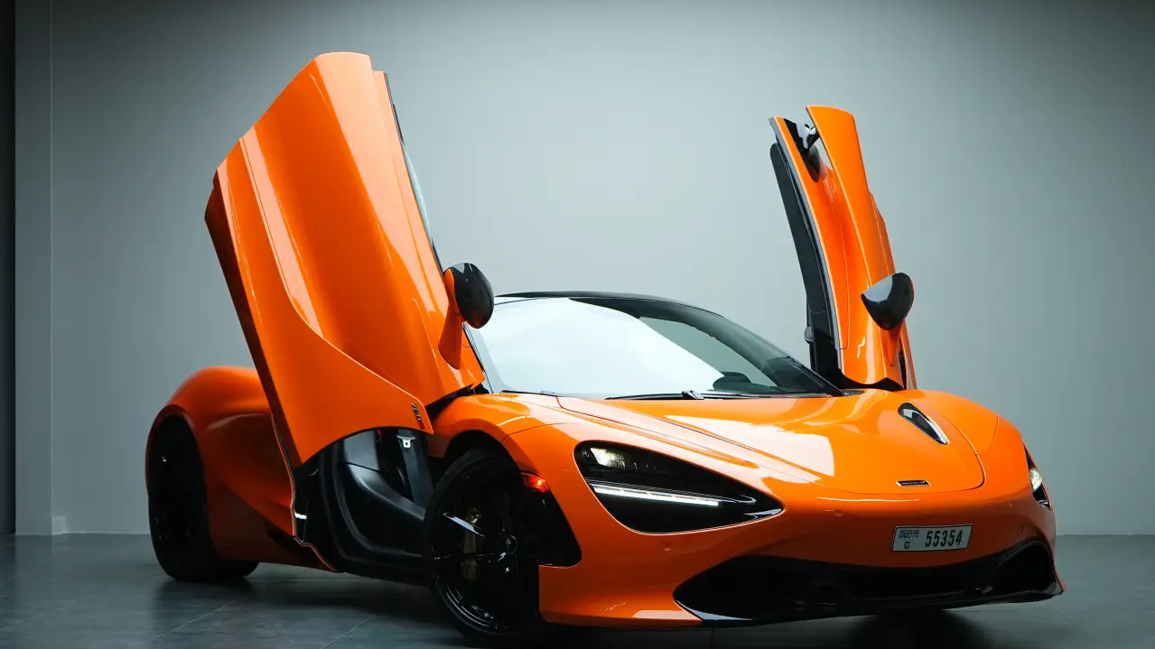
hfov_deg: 32.4
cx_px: 586
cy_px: 376
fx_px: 1990
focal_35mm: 65
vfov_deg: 18.5
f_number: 5.6
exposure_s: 1/200
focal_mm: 61
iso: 800
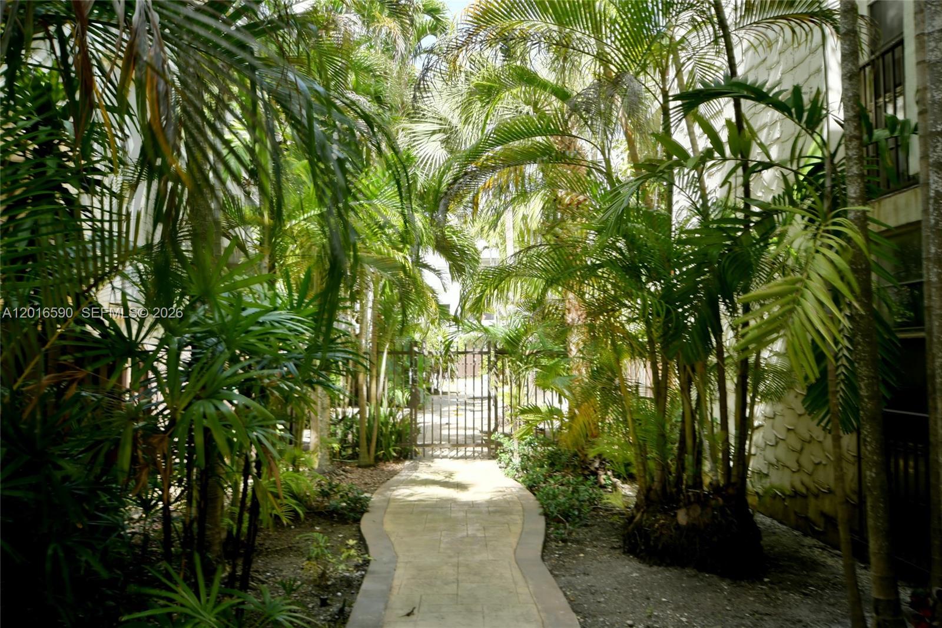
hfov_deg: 61.9
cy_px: 314
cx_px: 471
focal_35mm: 30
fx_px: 785
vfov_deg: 43.6
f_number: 5.6
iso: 100
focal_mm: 20
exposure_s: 1/60
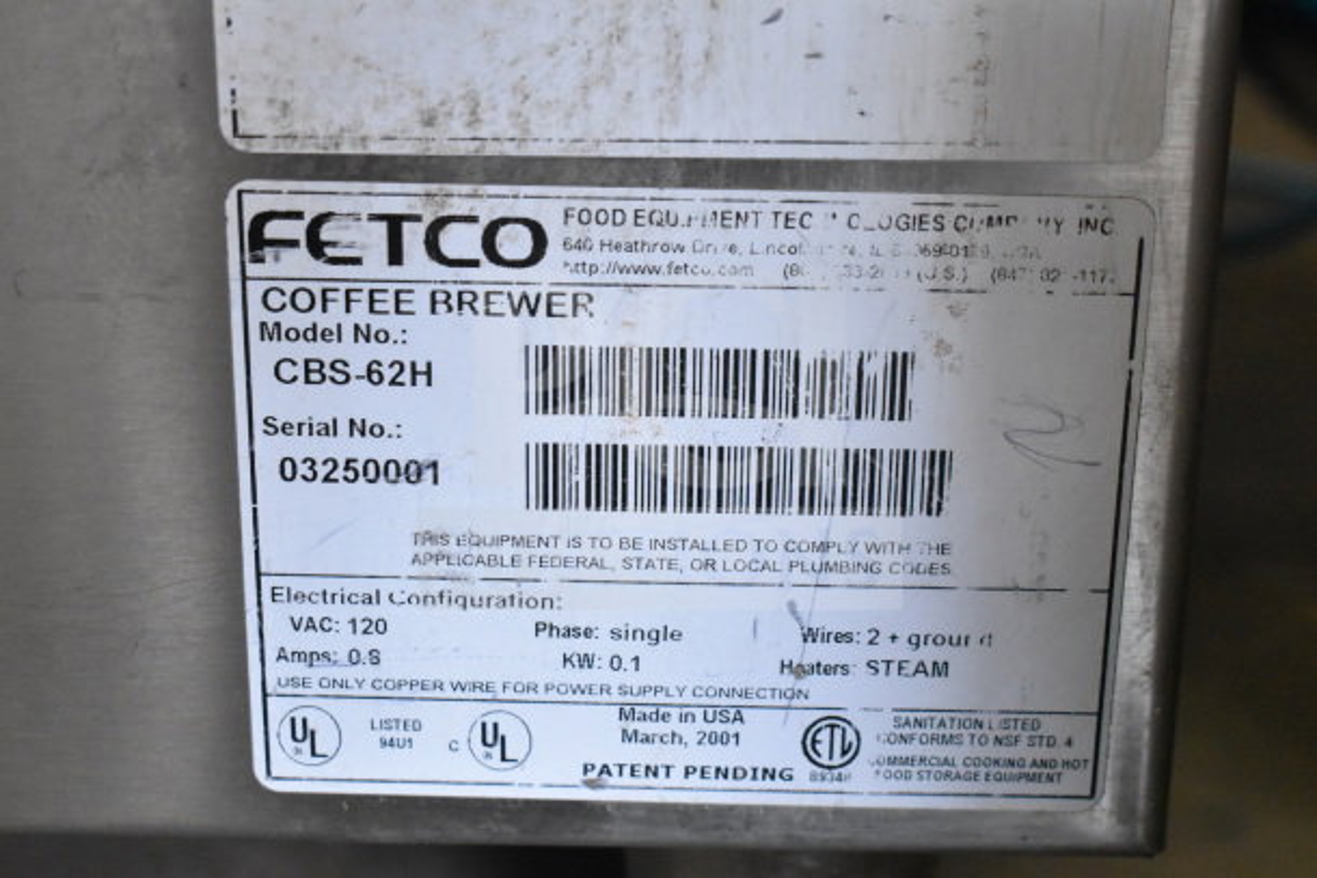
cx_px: 658
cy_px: 439
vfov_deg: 20.2
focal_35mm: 68
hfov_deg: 29.9
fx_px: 2470
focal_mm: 45
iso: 6400
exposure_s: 1/200
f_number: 7.1
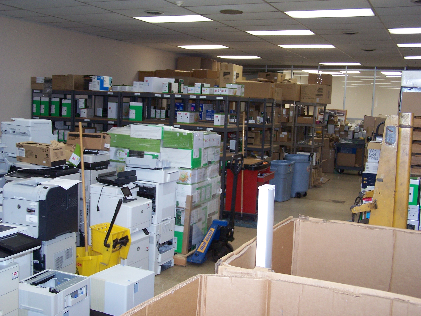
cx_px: 210
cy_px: 158
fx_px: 486
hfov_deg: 46.8
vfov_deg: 36.0
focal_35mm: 40
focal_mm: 6.7
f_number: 2.8
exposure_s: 1/60
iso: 140
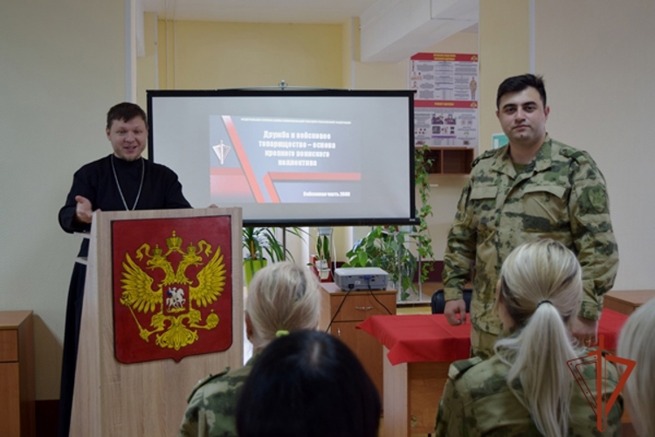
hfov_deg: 41.1
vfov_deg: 28.1
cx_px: 328
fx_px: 873
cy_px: 218
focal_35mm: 48
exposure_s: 1/40
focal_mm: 32
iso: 400
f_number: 4.5
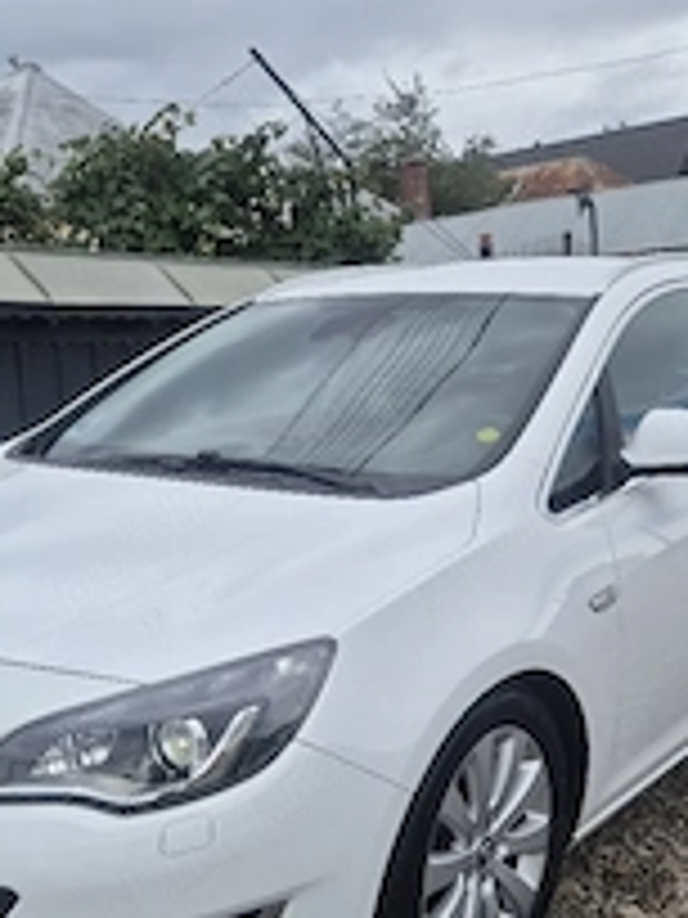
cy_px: 558
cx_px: 288
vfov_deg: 41.8
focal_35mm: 45
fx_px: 1193
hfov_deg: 32.1
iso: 25
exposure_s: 1/1429
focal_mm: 5.4
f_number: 1.8
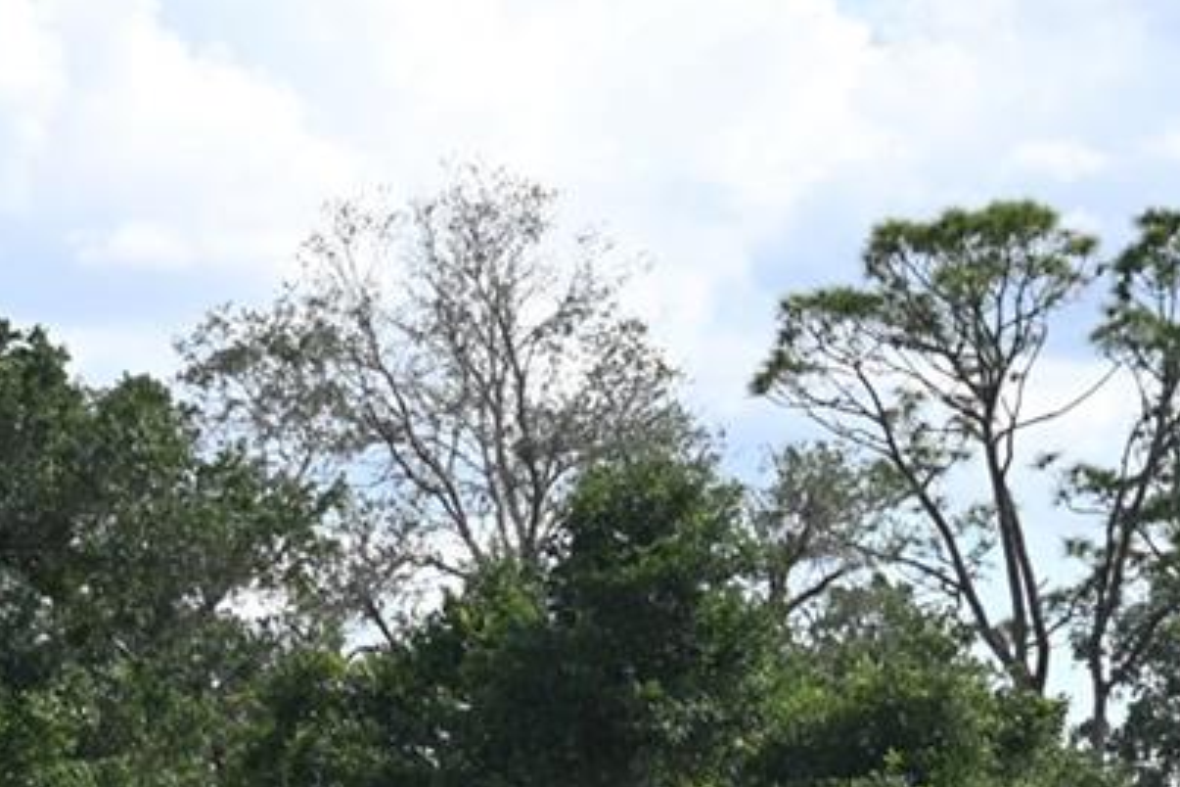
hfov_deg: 12.3
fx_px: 5473
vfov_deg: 7.9
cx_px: 649
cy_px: 1465
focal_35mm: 167
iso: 100
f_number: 6.3
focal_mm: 28
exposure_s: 1/320
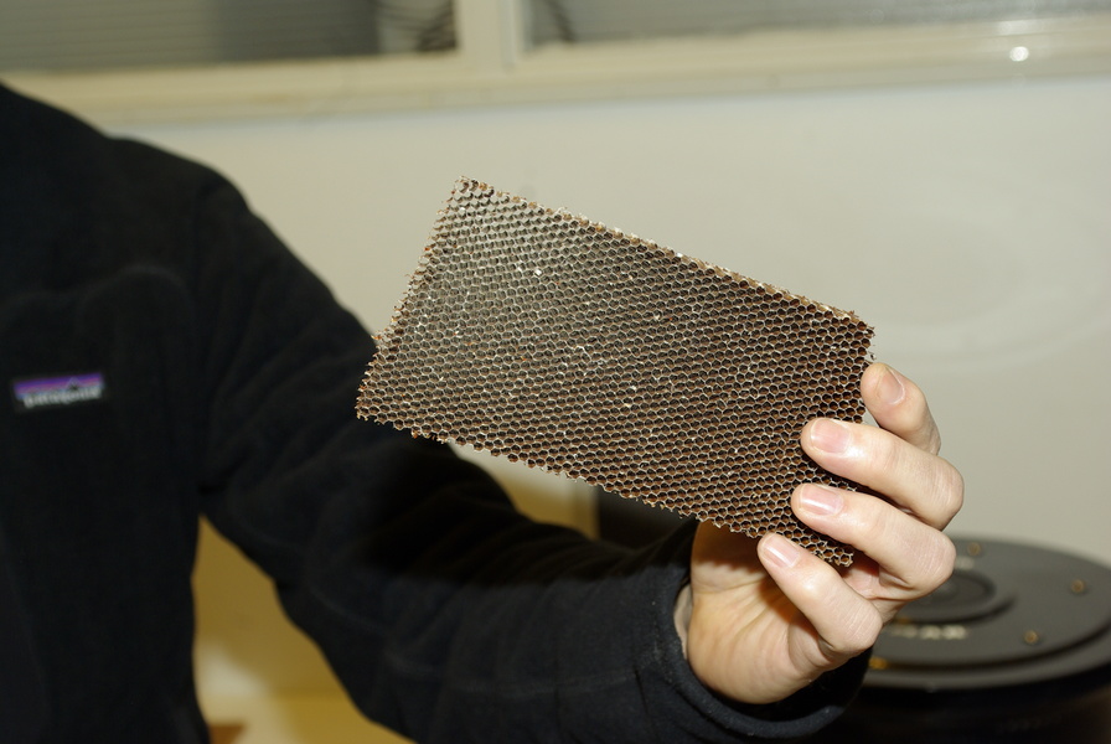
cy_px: 372
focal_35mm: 58
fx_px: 1808
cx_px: 556
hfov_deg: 34.2
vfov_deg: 23.3
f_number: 5.6
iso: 200
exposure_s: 1/60
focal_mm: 39
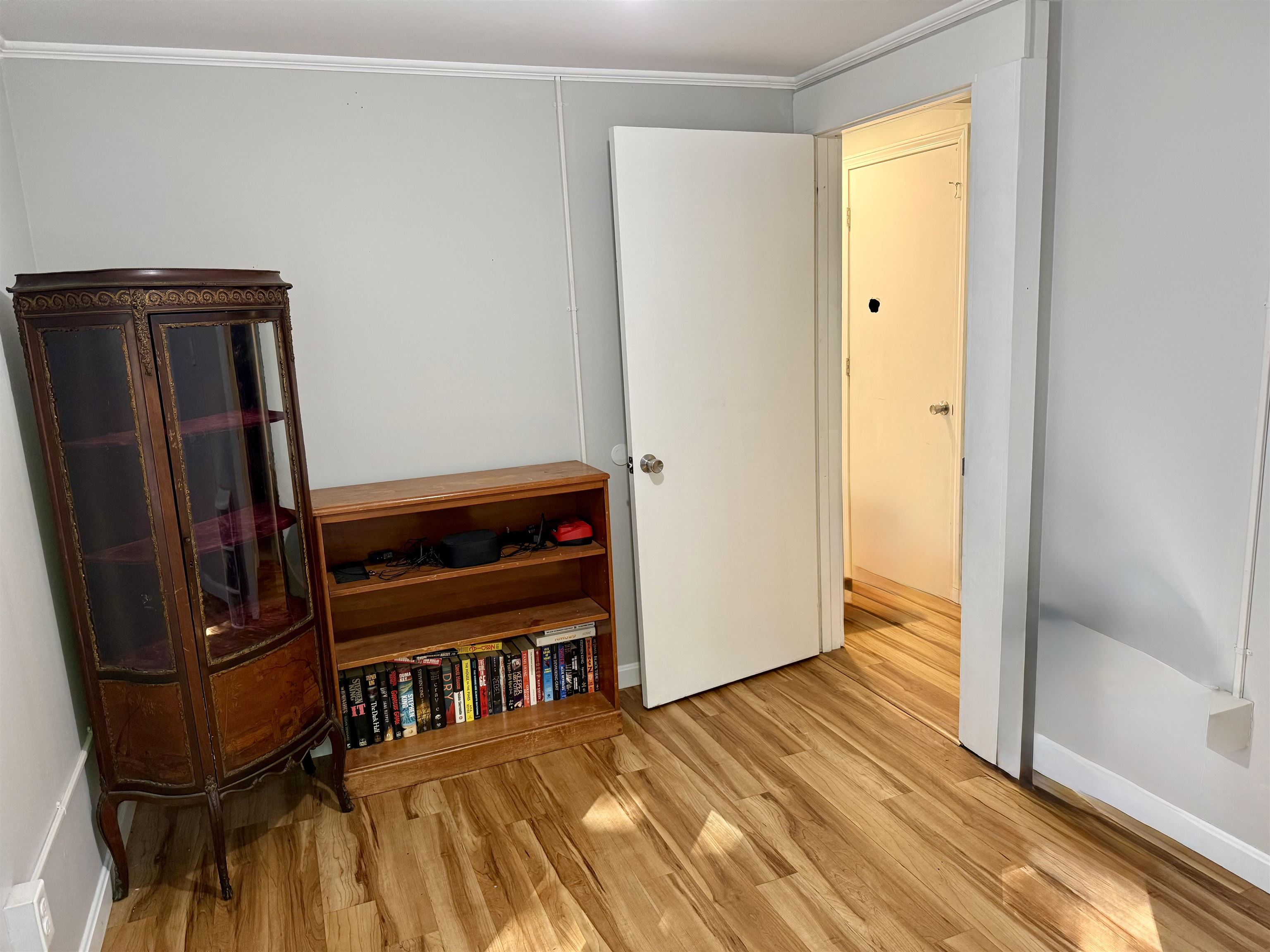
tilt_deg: -11.9
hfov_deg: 71.6
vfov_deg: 56.8
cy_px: 476
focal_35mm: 24
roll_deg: +2.8
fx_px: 881
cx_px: 635
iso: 250
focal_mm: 6.76
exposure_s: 1/60
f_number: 1.78
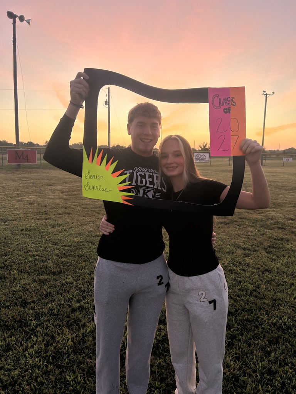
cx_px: 148
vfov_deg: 67.3
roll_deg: -0.9
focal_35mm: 26
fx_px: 296
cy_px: 197
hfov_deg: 53.1
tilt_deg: -8.4
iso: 40
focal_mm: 5.7
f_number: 1.5
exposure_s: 1/121
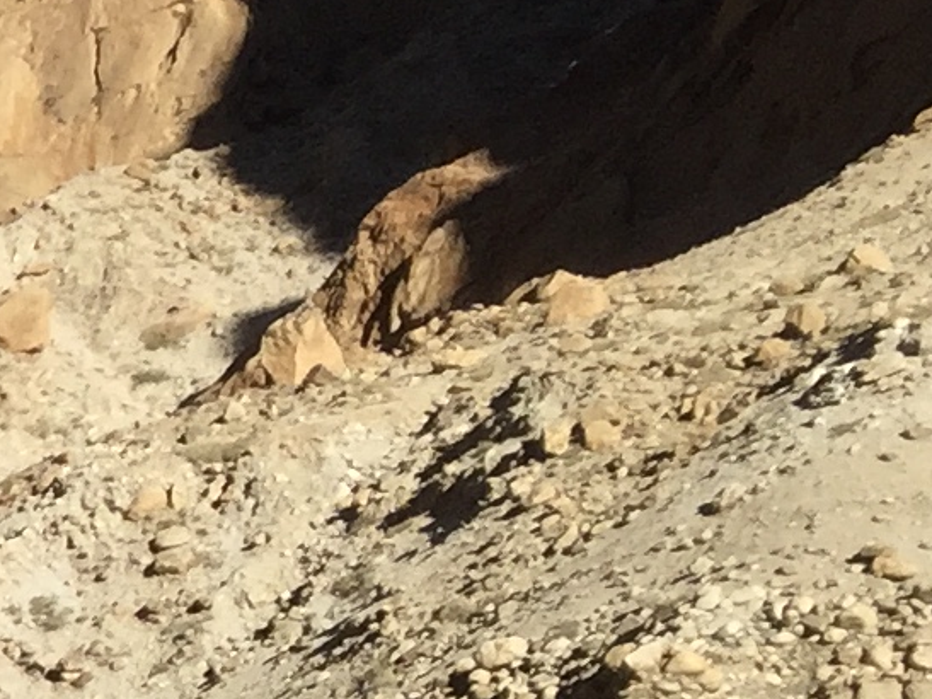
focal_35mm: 173
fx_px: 4657
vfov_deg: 8.4
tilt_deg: +6.5
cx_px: -1656
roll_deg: +1.6
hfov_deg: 9.5
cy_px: 1081
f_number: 2.2
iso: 32
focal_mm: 4.15
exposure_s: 1/2198
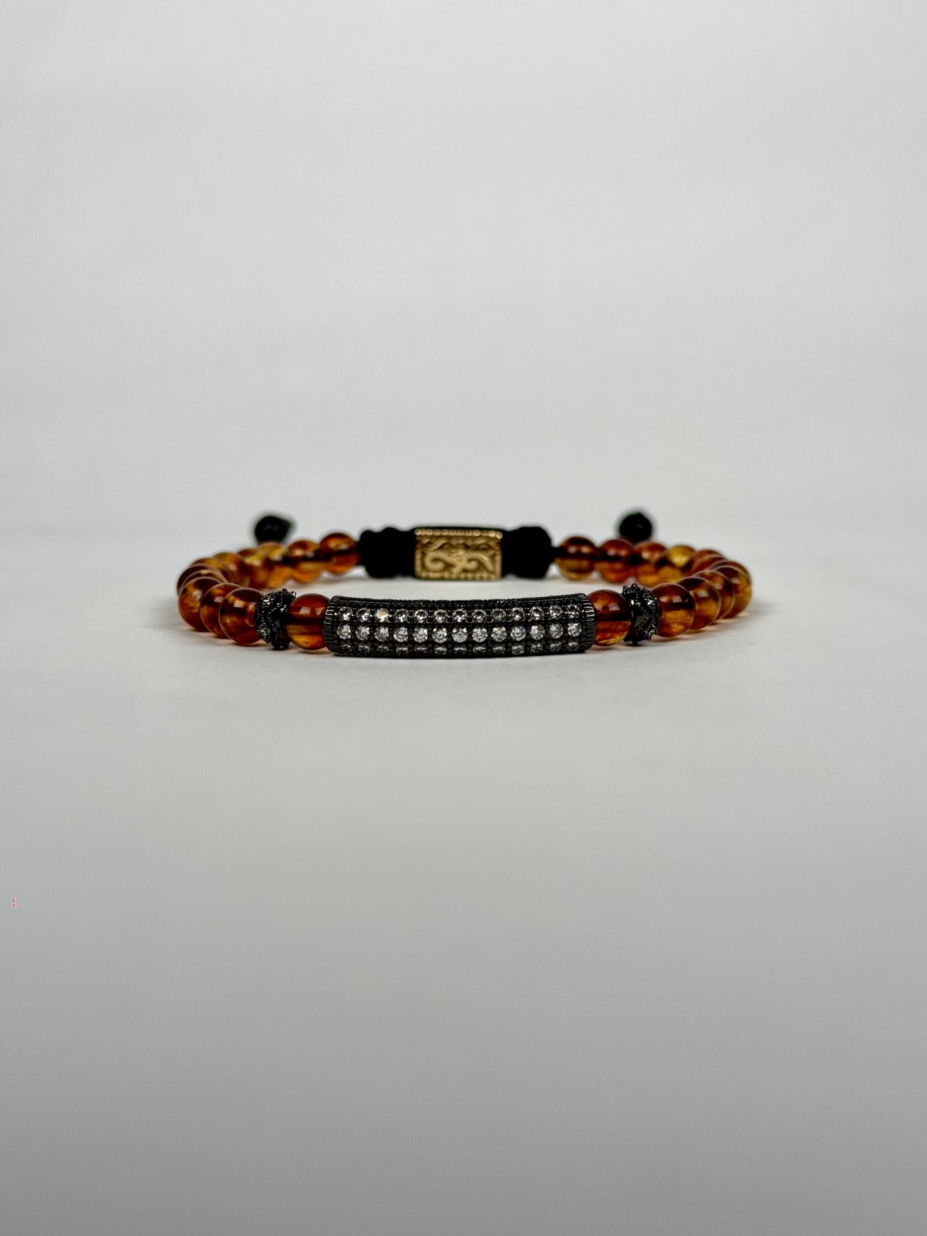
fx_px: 1714
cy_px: 618
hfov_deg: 30.3
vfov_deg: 39.7
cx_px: 464
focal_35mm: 48
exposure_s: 1/7937
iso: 64
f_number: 1.78
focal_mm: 6.76
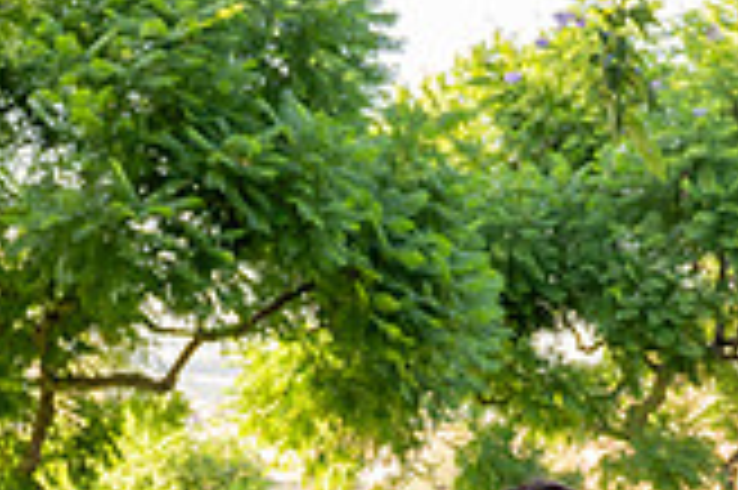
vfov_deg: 12.3
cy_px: 962
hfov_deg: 20.4
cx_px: 596
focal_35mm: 99
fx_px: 2027
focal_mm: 24
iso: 200
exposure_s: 1/200
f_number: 3.5
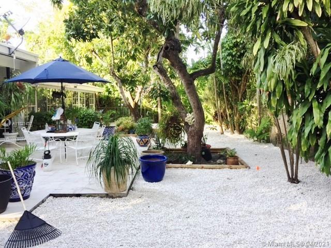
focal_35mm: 29
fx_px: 277
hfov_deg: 61.7
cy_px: 124
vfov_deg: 48.2
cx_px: 166
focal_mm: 4.15
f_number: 2.2
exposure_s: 1/120
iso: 50
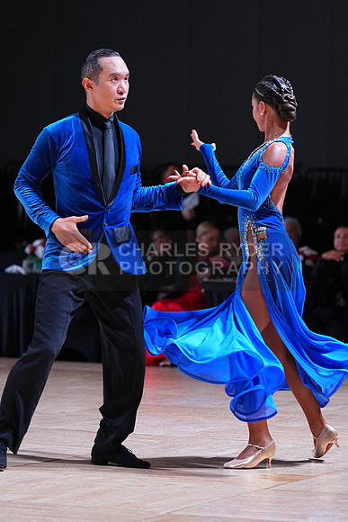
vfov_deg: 12.3
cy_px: 261
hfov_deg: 8.2
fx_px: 2420
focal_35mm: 167
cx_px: 174
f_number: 4
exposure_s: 1/400
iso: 1600
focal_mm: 167
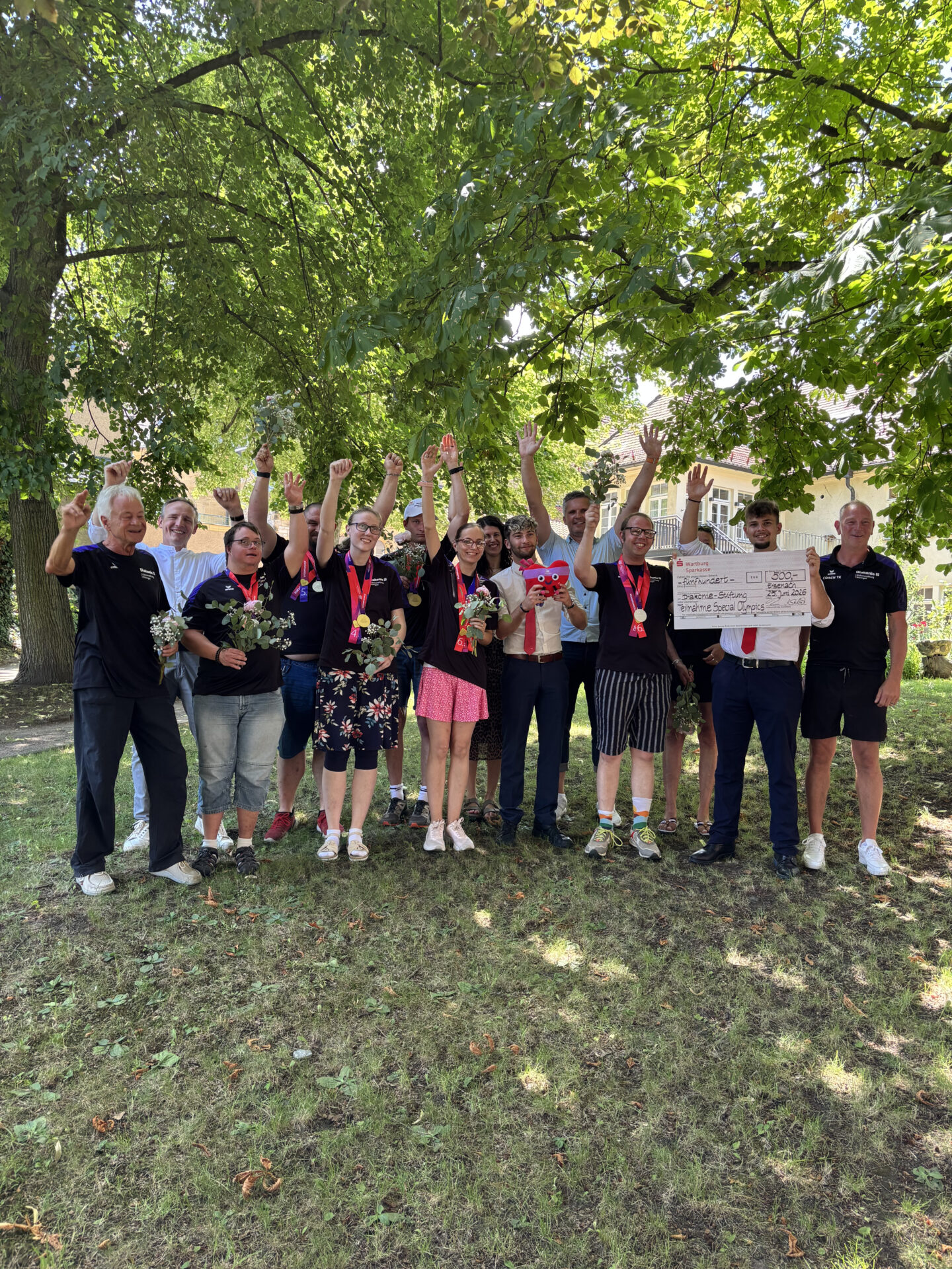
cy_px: 634
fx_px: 953
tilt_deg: +2.1
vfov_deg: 67.3
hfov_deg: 53.1
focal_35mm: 26
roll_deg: -2.9
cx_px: 476
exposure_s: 1/121
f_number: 1.6
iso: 50
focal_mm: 5.96
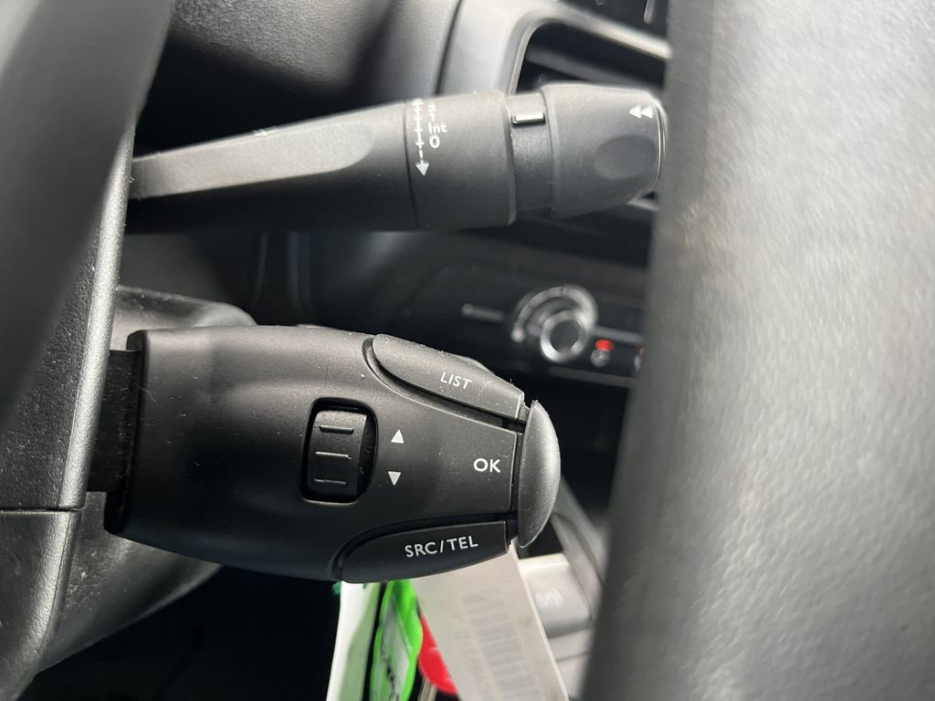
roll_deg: -15.6
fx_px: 702
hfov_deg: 67.3
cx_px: 468
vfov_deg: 53.1
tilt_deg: -16.6
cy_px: 350
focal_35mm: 26
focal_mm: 5.1
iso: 250
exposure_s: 1/60
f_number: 1.6
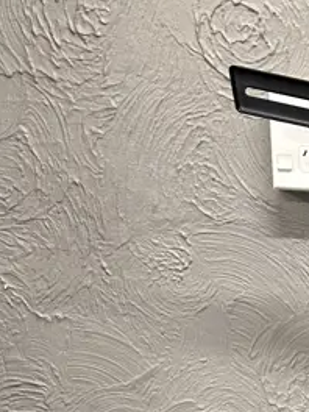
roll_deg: -2.2
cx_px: 573
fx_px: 1107
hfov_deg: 14.0
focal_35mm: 93
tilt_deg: -22.5
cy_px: 649
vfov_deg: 18.3
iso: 320
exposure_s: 1/50
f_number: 1.78
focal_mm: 6.86
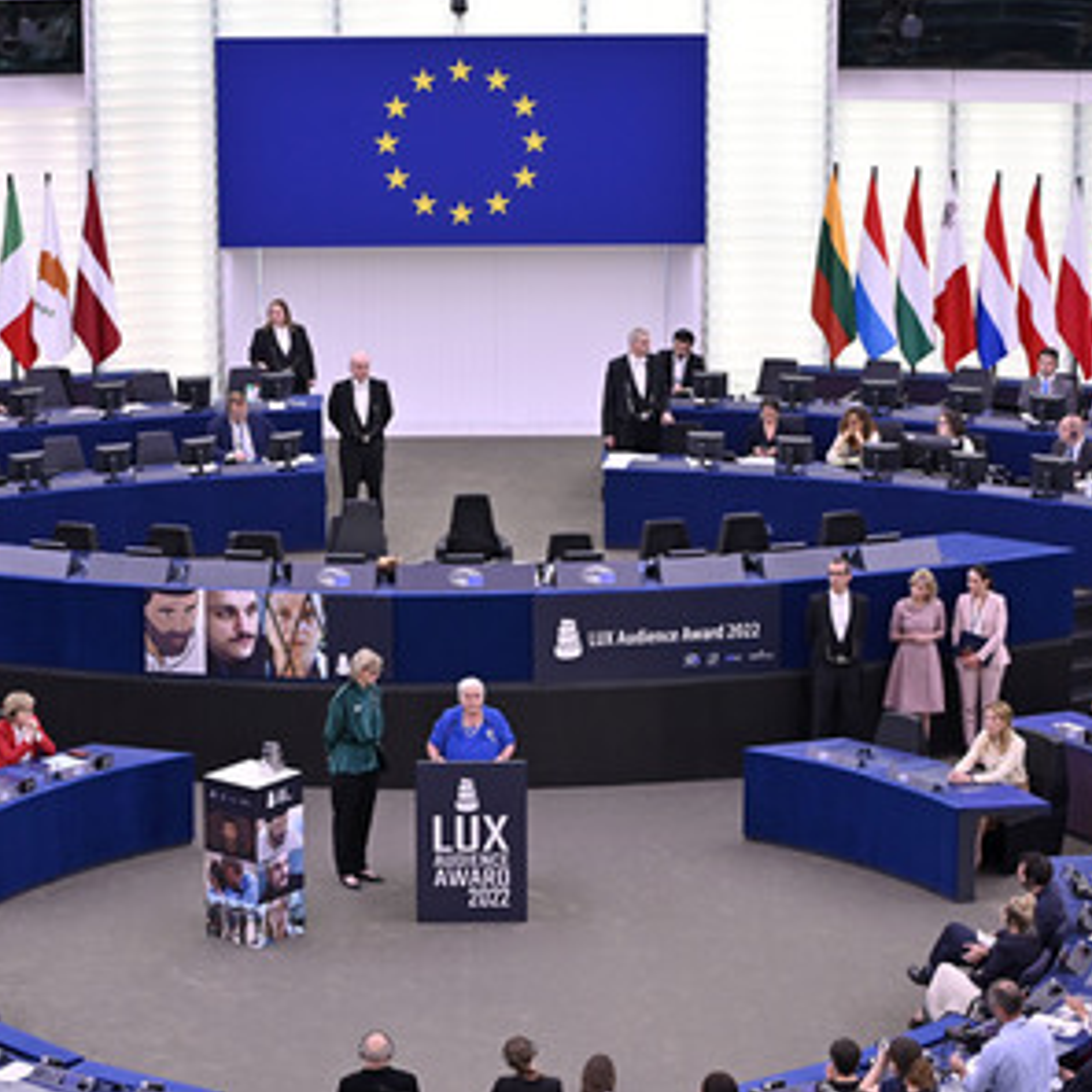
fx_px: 4247
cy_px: 542
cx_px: 474
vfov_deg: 14.7
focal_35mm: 119
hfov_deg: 14.6
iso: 1600
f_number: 2.8
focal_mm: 92
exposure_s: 1/500
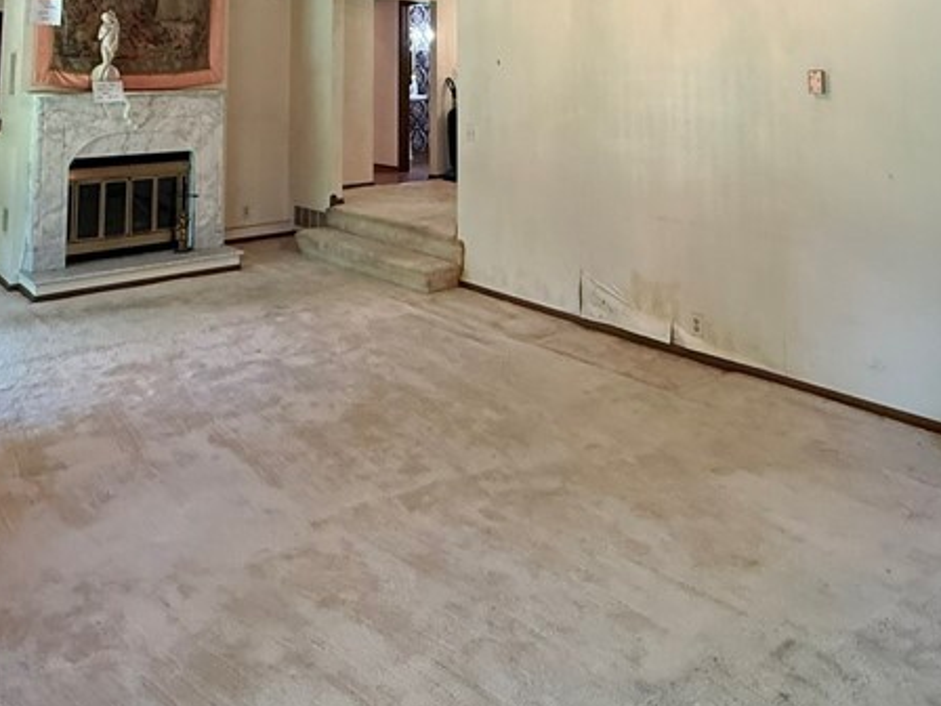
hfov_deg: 56.8
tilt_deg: +5.8
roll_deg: +0.1
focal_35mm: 32
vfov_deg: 38.5
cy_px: -21
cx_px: 479
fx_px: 870
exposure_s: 1/60
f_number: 2.2
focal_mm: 2.22
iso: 250
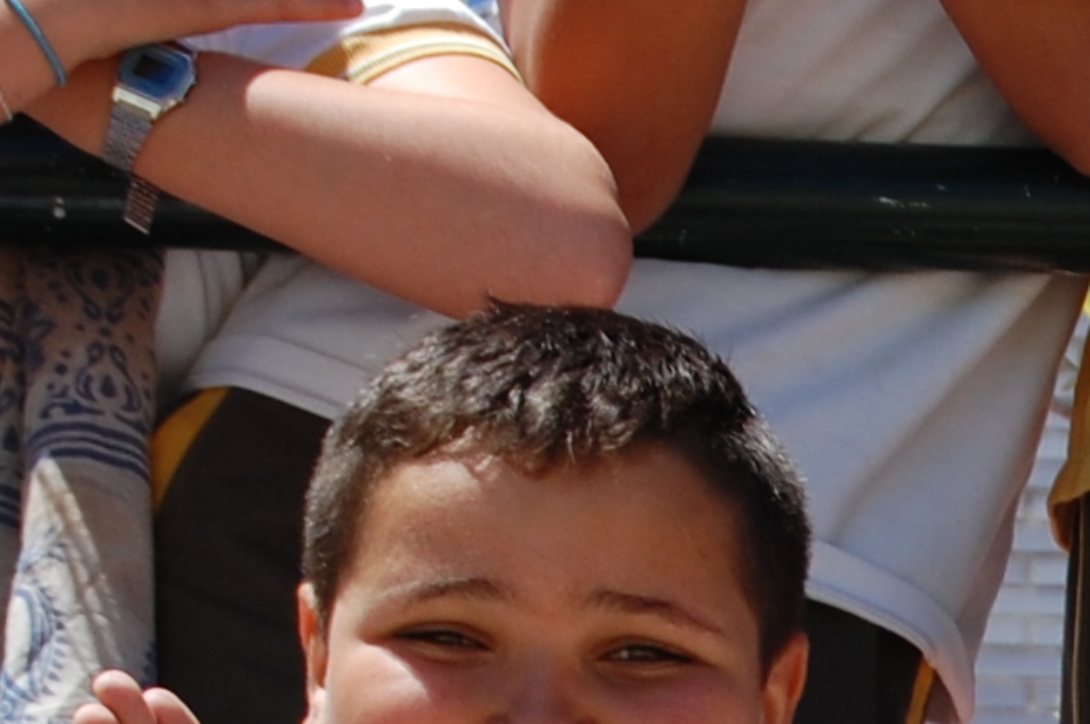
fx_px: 11442
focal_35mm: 378
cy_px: 1352
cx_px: 1869
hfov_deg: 5.4
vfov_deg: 3.6
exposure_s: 1/320
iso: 200
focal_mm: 55
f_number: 9
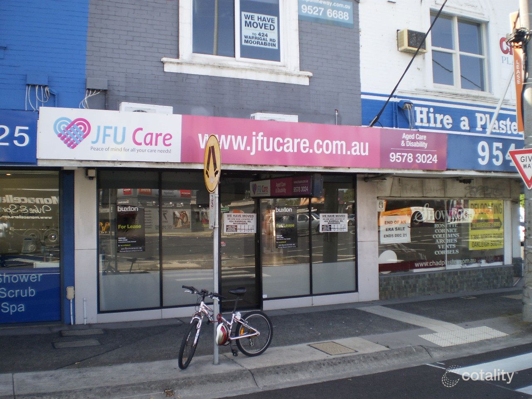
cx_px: 266
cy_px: 200
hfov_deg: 51.4
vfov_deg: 39.7
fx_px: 553
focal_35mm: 36
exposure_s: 1/320
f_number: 3.1
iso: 64
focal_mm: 6.3
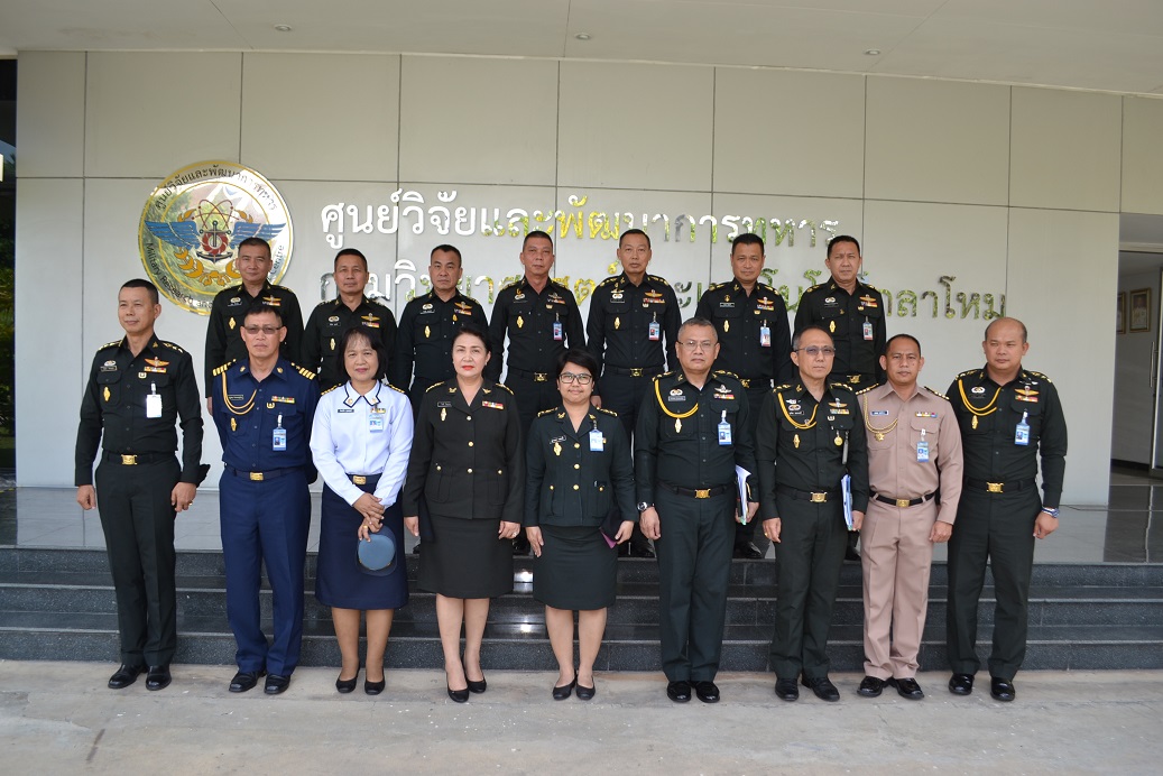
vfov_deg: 48.0
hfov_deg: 67.4
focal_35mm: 27
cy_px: 388
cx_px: 582
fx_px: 872
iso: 100
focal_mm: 18
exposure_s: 1/125
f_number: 4
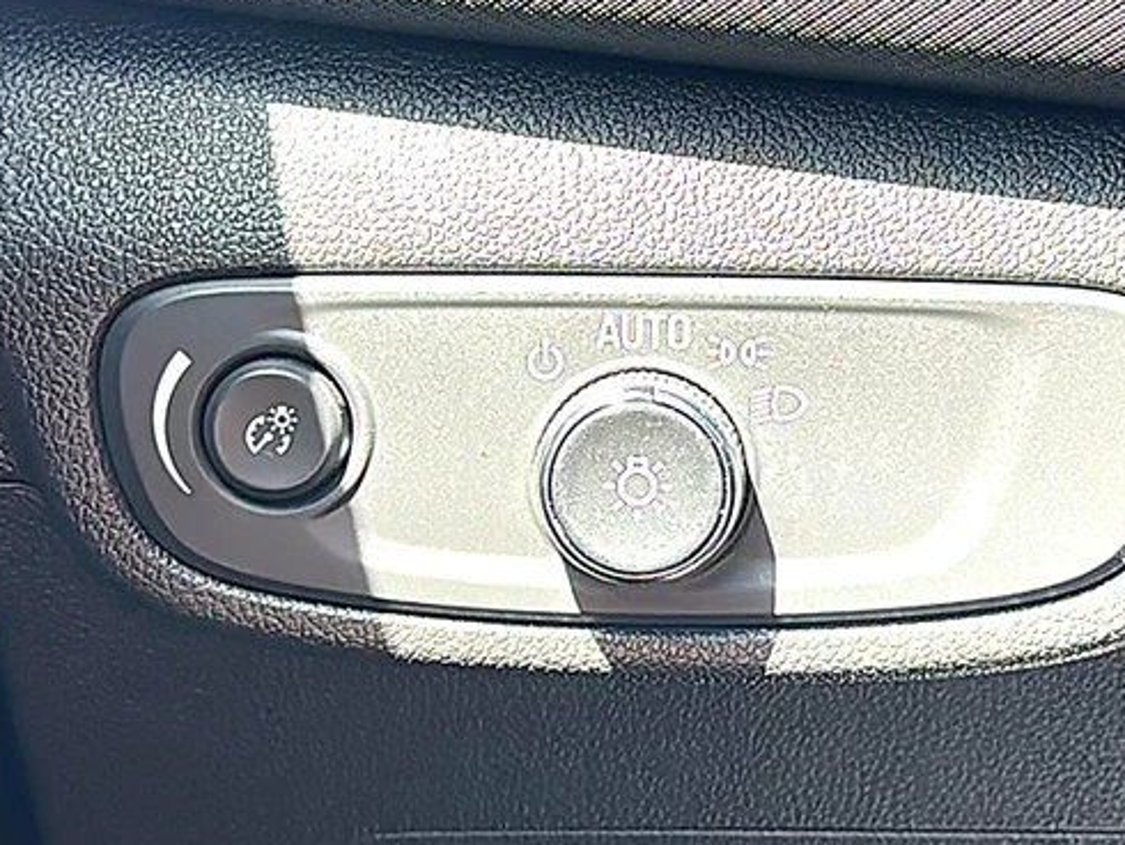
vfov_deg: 21.0
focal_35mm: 70
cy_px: 369
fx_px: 2276
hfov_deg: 27.7
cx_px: 668
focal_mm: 6.86
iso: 64
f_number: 1.78
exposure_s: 1/187
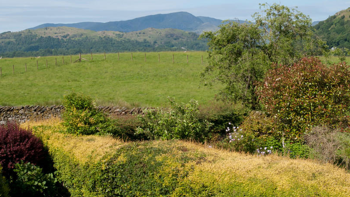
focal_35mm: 60
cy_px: 74
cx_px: 173
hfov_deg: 34.9
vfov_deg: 20.0
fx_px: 557
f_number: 11
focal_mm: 30
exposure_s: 1/125
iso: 100
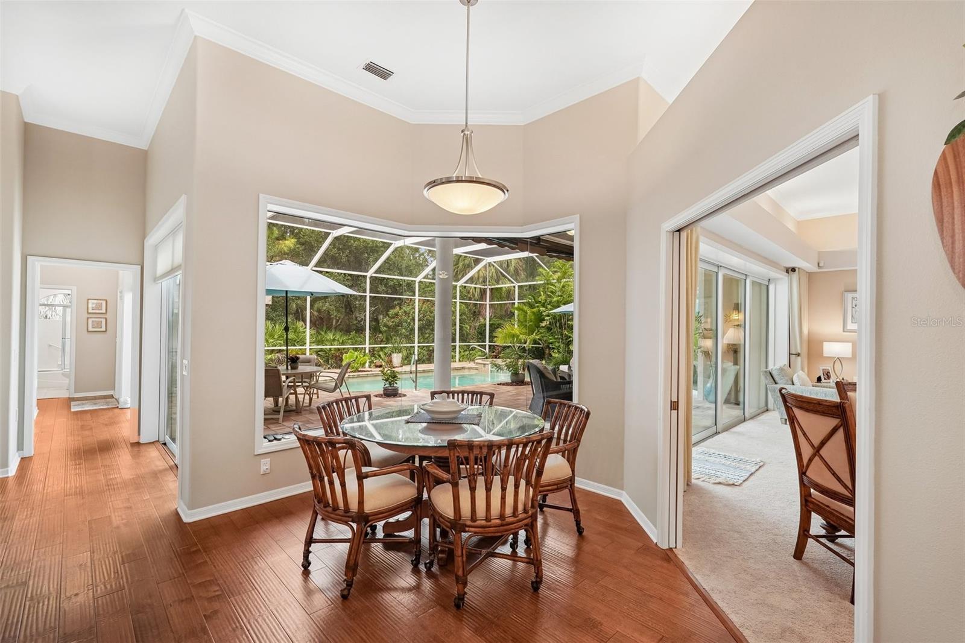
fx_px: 429
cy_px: 322
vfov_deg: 73.7
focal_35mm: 16
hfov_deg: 96.7
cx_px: 482
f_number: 8
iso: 400
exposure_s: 1/30
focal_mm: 16
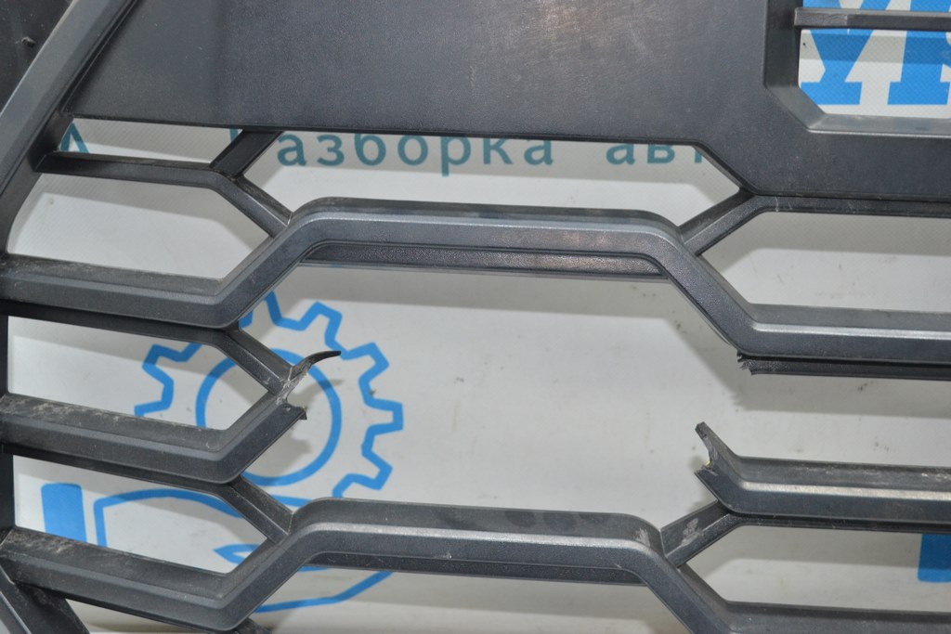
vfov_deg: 25.8
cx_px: 476
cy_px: 317
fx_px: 1387
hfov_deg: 37.8
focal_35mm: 52
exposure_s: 1/60
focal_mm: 35
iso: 1100
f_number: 5
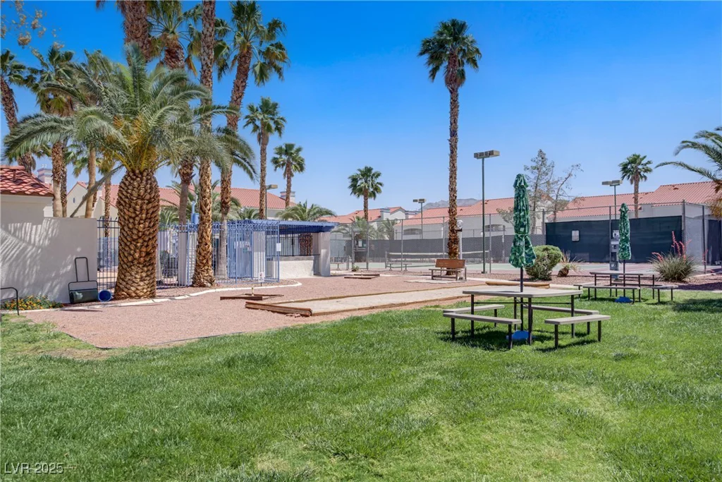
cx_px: 361
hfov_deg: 65.5
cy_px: 241
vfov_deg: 46.4
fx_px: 562
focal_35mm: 28
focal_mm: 28
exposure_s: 1/320
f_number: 7.1
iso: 100
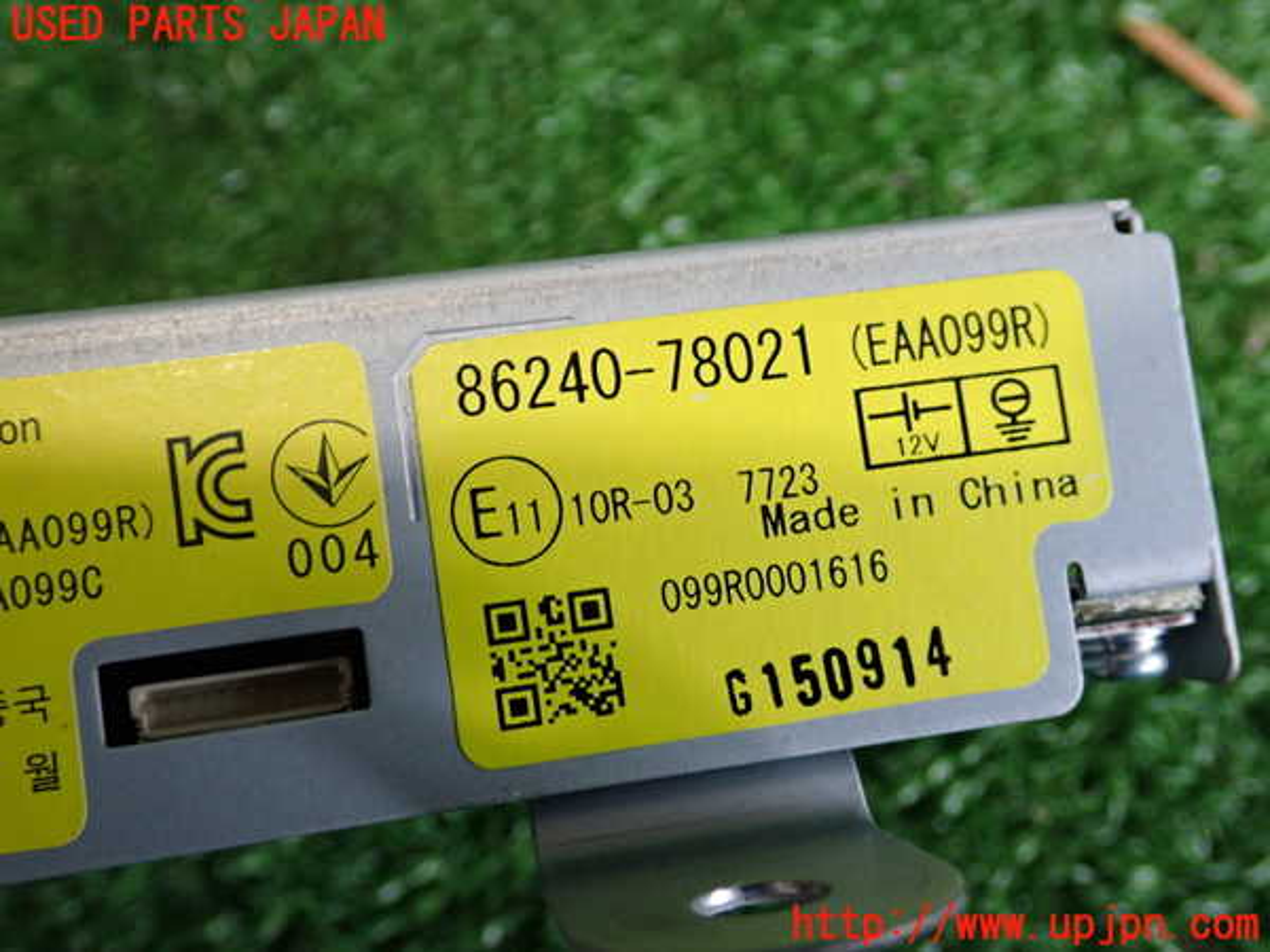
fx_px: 1504
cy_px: 476
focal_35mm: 41
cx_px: 635
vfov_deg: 35.1
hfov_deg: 45.8
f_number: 2.8
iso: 500
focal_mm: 7.31
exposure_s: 1/40
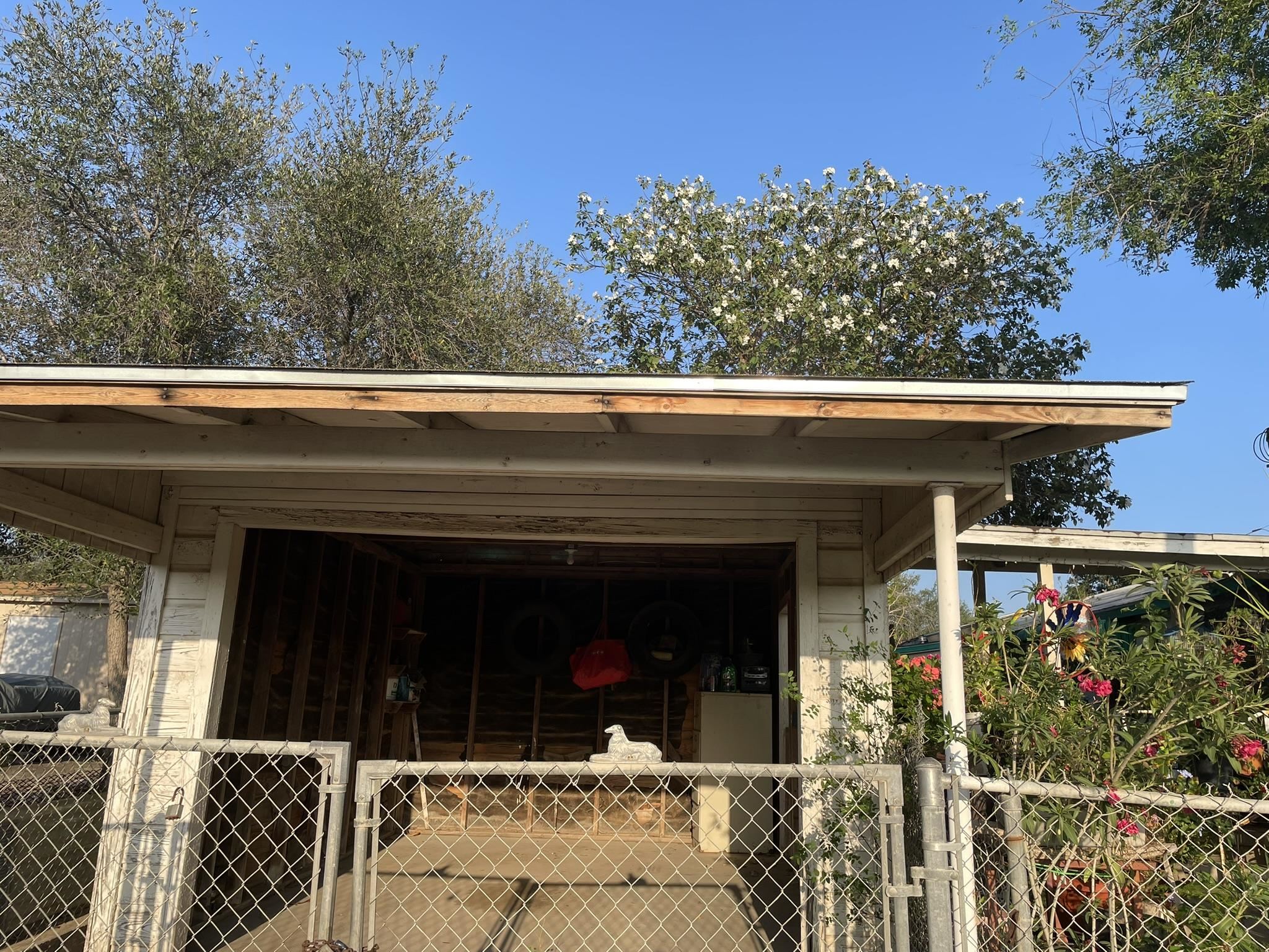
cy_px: 476
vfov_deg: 53.1
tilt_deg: +14.9
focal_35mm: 26
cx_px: 634
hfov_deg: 67.3
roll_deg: -1.5
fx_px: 953
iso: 32
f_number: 1.6
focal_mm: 4.2
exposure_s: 1/1667
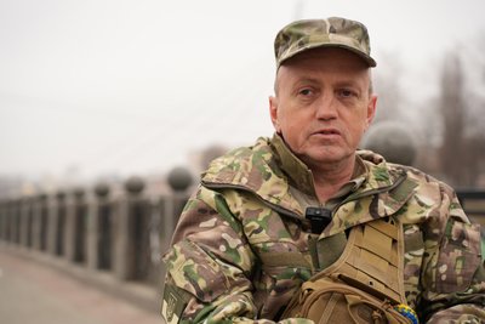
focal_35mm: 75
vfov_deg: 18.2
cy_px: 162
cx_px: 242
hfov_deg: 27.0
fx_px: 1011
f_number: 4
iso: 100
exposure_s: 1/160
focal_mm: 75
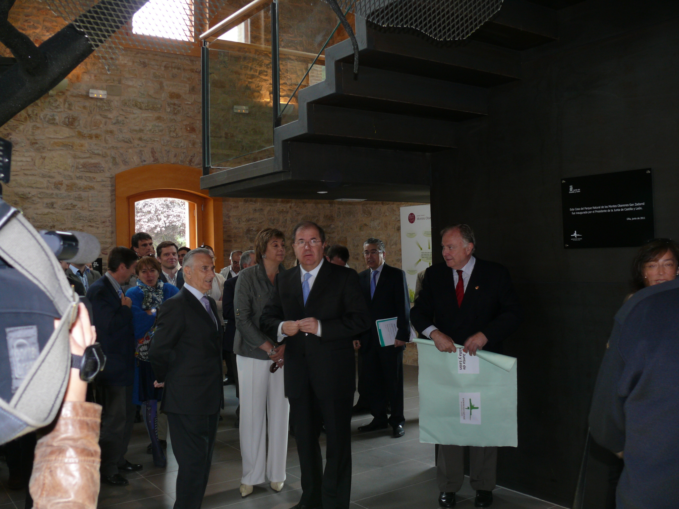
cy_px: 254
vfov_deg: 40.7
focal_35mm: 35
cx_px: 340
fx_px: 687
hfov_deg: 52.6
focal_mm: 7.4
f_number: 2.8
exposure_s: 1/30
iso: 100
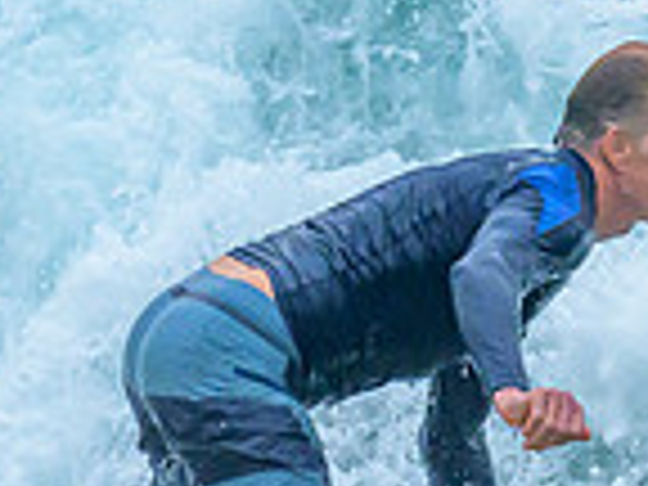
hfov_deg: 0.5
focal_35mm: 4255
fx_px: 79652
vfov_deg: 0.3
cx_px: 776
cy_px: 390
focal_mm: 800
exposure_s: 1/2000
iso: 1100
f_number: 6.3
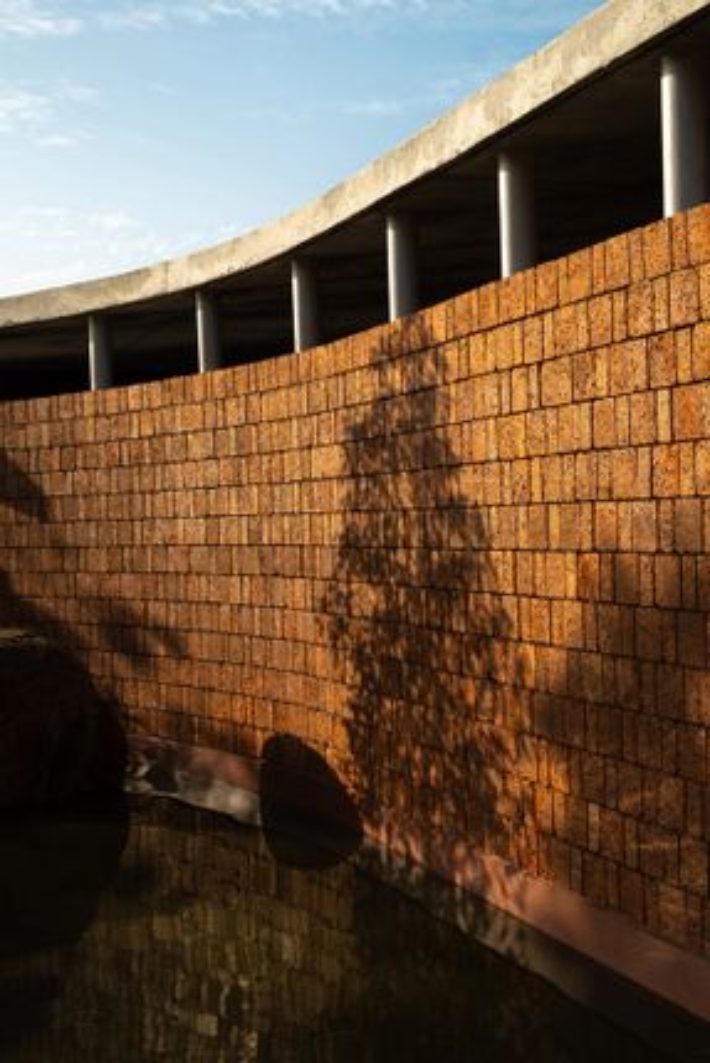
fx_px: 1507
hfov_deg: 26.5
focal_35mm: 51
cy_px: 532
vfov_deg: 38.9
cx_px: 355
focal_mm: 34.3
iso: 125
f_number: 8
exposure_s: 1/200
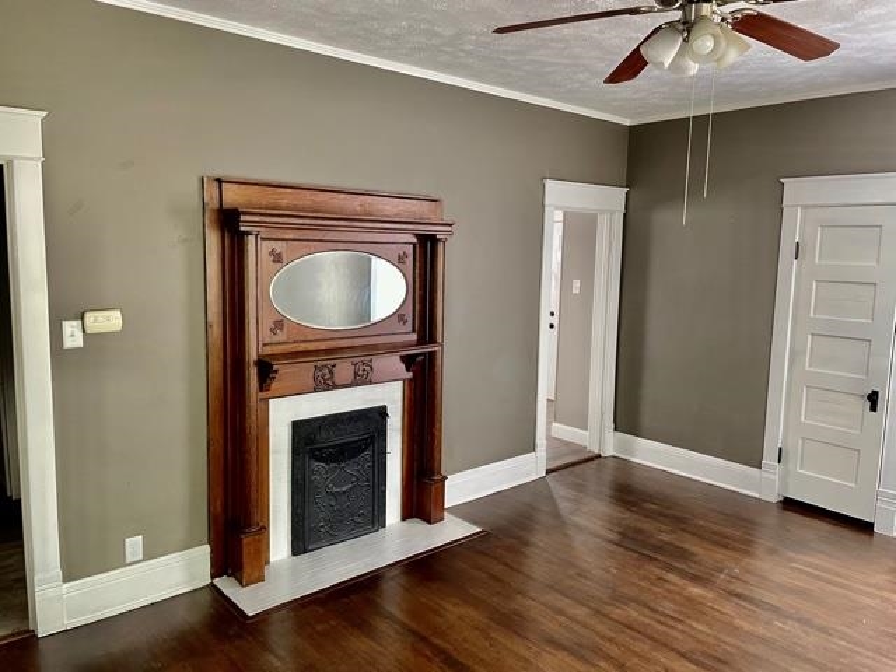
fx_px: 673
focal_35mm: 26
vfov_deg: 53.1
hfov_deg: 67.3
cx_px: 448
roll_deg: -0.9
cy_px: 336
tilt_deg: -7.0
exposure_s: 1/60
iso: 200
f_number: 1.6
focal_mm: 4.2
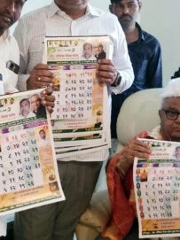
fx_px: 472
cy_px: 97
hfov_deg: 21.1
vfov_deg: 28.5
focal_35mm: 68
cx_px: 18
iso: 640
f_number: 1.8
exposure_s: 1/50
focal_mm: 5.4
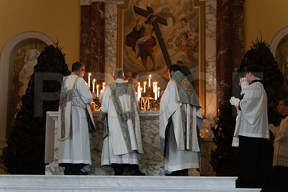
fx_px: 621
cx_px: 144
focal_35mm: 78
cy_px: 96
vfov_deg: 17.6
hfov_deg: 26.1
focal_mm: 75
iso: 6400
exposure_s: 1/80
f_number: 2.8
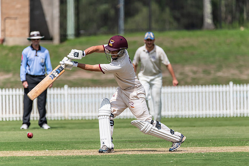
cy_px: 93
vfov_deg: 2.4
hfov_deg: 3.7
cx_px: 140
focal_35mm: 562
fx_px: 3886
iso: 500
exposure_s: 1/4000
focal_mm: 500
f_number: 6.3
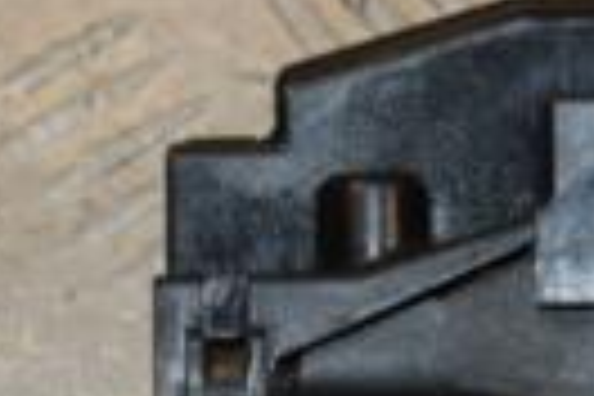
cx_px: 670
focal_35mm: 342
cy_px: 414
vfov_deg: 4.0
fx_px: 5643
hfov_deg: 6.0
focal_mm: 50
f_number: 7.1
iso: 800
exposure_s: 1/200
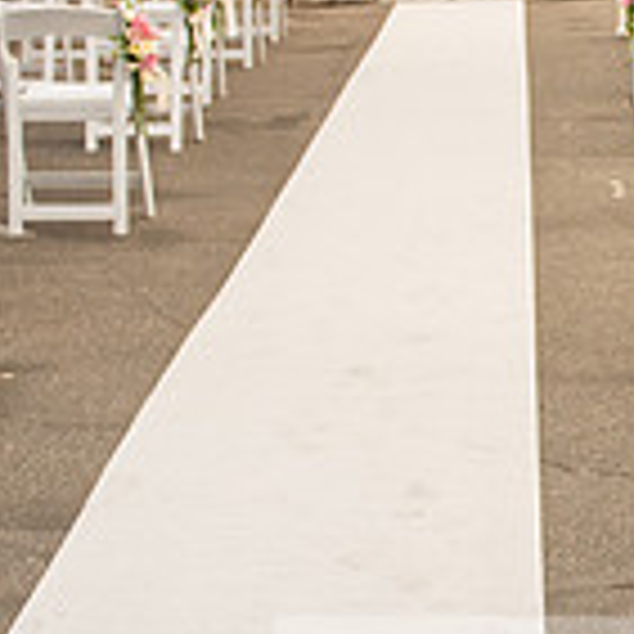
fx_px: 2797
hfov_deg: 12.8
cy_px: 148
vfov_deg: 12.9
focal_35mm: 135
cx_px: 638
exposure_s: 1/200
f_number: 6.3
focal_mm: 27
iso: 200
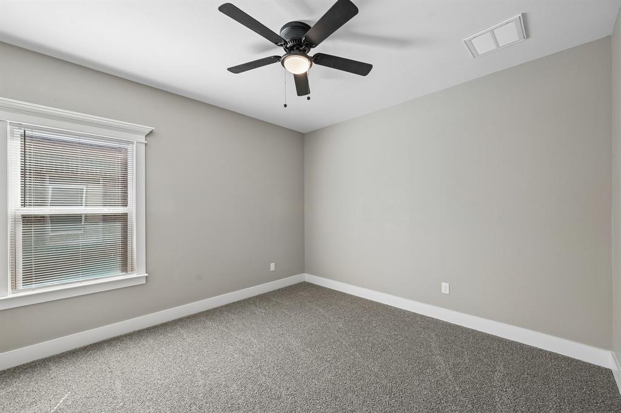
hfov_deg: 104.3
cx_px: 310
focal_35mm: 14
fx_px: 241
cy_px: 206
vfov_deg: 81.2
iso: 400
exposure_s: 1/50
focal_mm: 14
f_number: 8
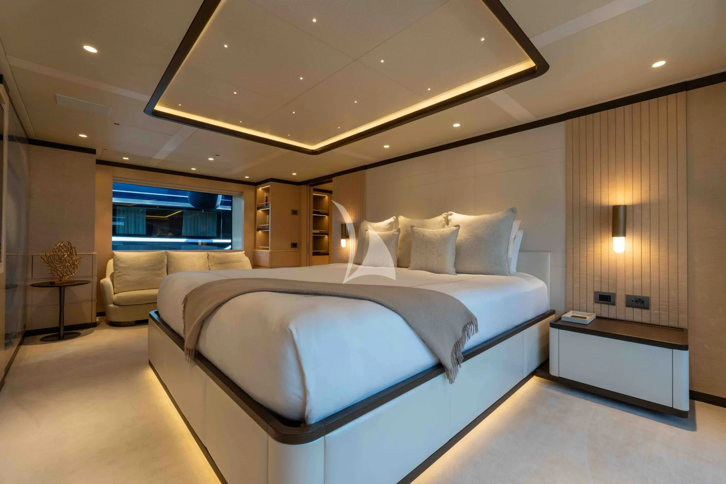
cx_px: 363
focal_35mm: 16
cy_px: 242
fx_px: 318
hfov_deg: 97.6
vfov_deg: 74.6
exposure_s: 1/30
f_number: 8
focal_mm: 10.5
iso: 100
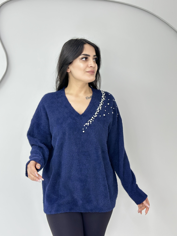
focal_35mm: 48
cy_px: 118
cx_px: 88
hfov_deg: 30.3
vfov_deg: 39.7
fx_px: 327
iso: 100
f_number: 1.78
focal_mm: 6.86
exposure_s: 1/100
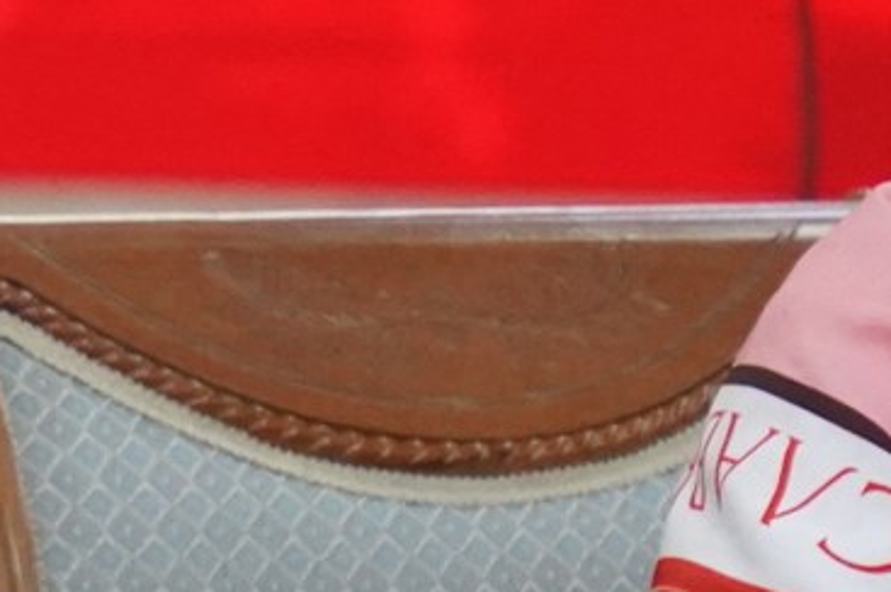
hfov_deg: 1.7
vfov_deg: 1.1
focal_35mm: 1208
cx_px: -333
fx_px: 29871
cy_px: 399
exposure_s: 1/160
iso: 6400
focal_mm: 173
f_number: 5.6
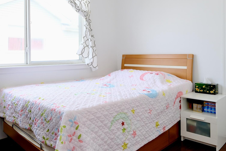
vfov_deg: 43.2
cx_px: 105
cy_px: 55
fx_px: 188
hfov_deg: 61.9
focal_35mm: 30
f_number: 4.5
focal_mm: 10
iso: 320
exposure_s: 1/85
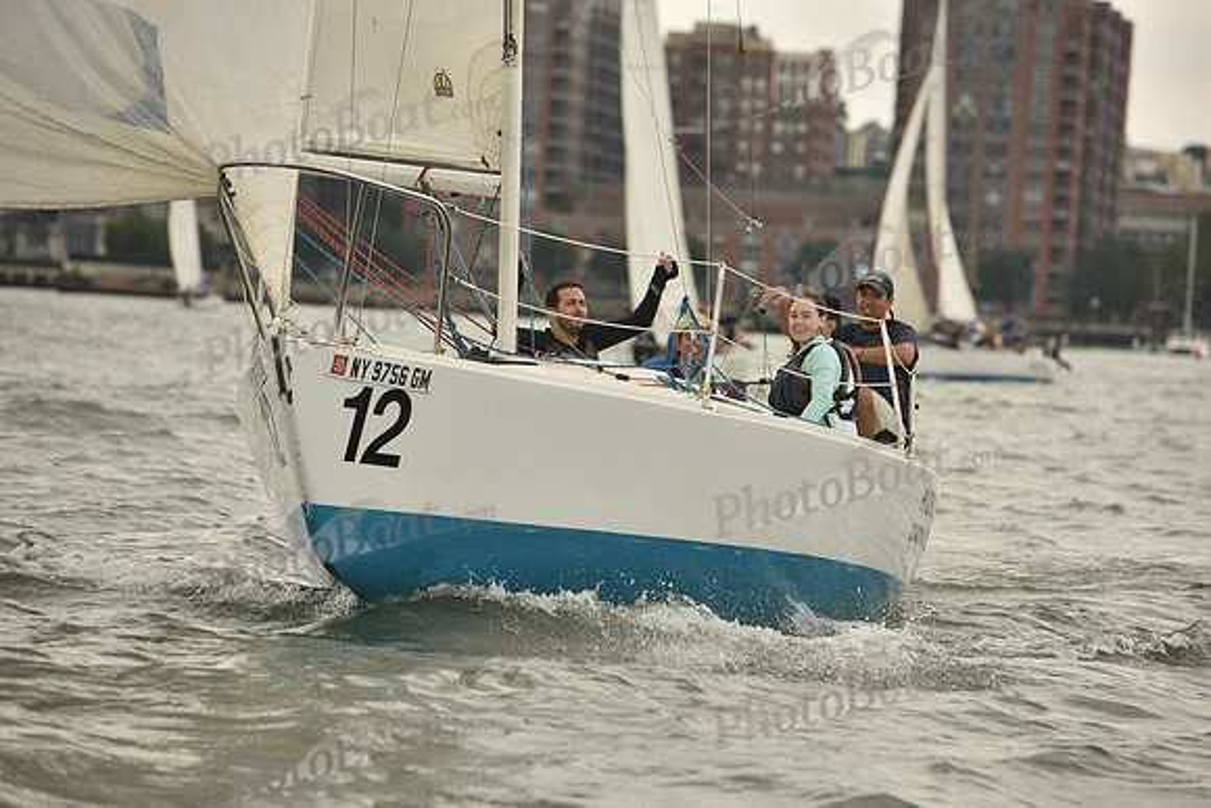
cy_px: 404
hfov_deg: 10.3
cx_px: 606
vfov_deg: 6.9
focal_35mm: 200
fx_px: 6729
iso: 320
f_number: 5.6
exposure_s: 1/1600
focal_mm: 200
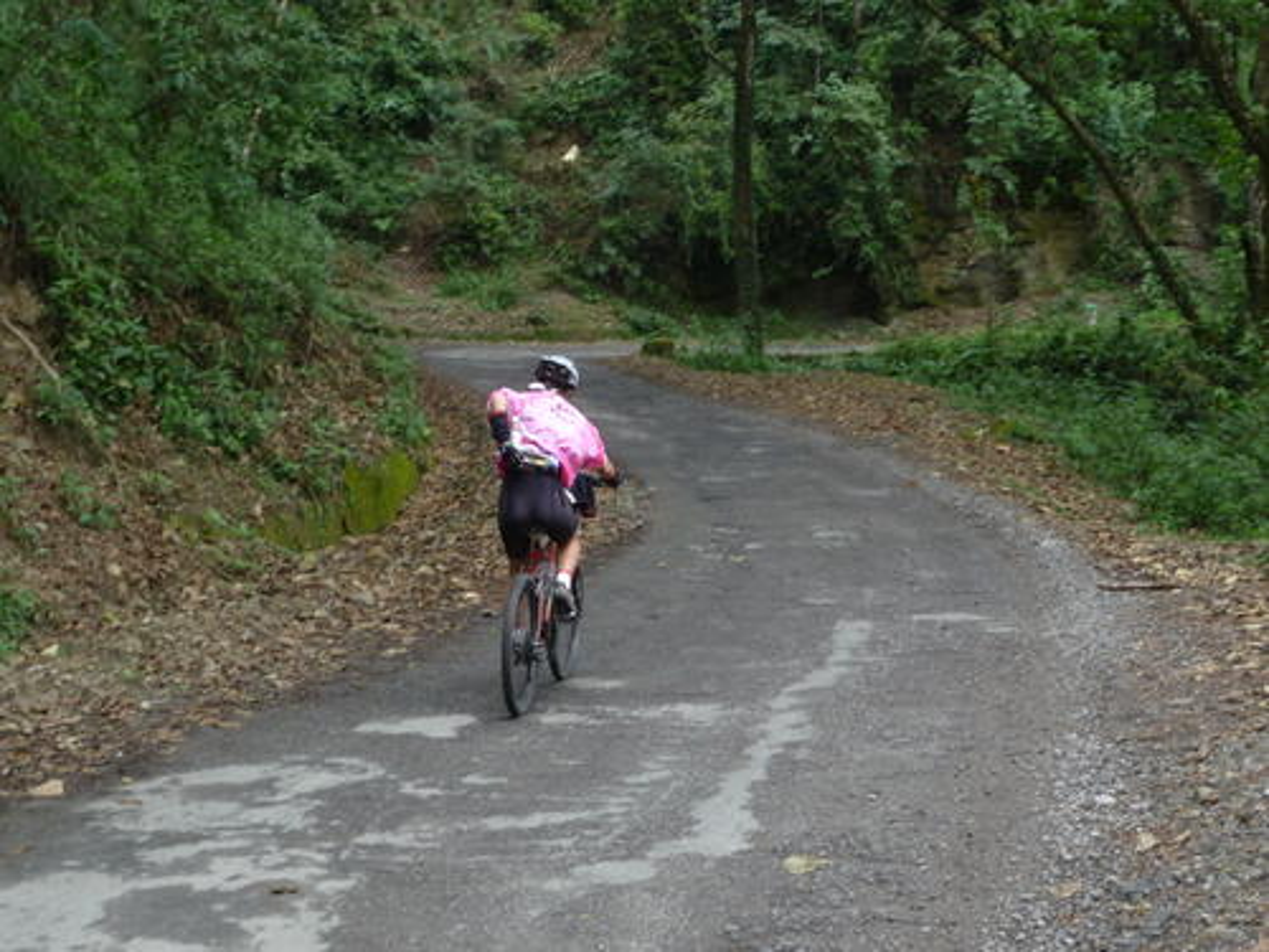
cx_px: 634
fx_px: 2126
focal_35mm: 58
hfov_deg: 33.2
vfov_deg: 25.2
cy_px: 476
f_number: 4.4
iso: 160
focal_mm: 9.8
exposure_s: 1/40
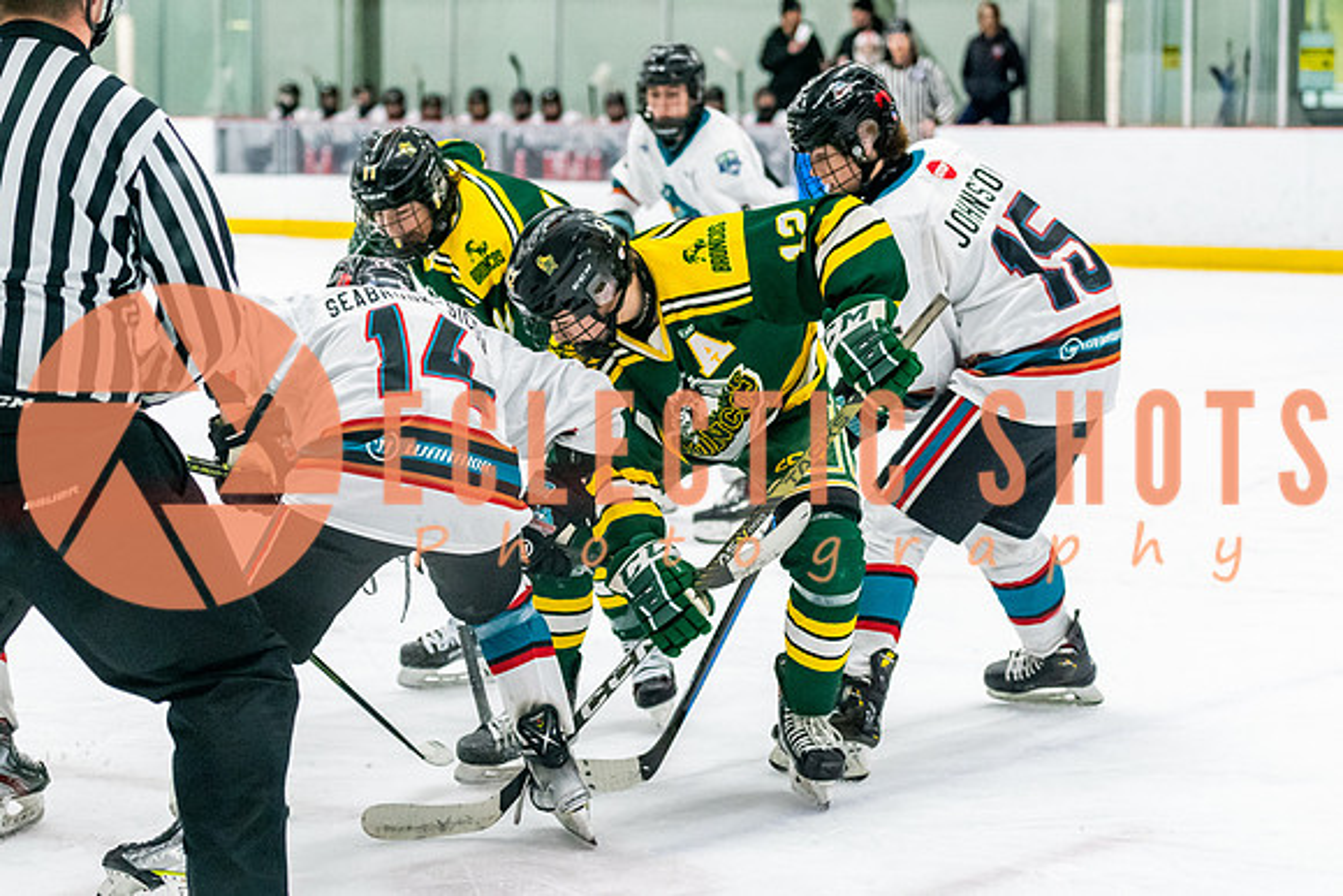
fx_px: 3817
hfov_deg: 20.0
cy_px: 463
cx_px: 625
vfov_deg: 13.4
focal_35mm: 102
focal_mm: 70
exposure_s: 1/800
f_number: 2.8
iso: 4000
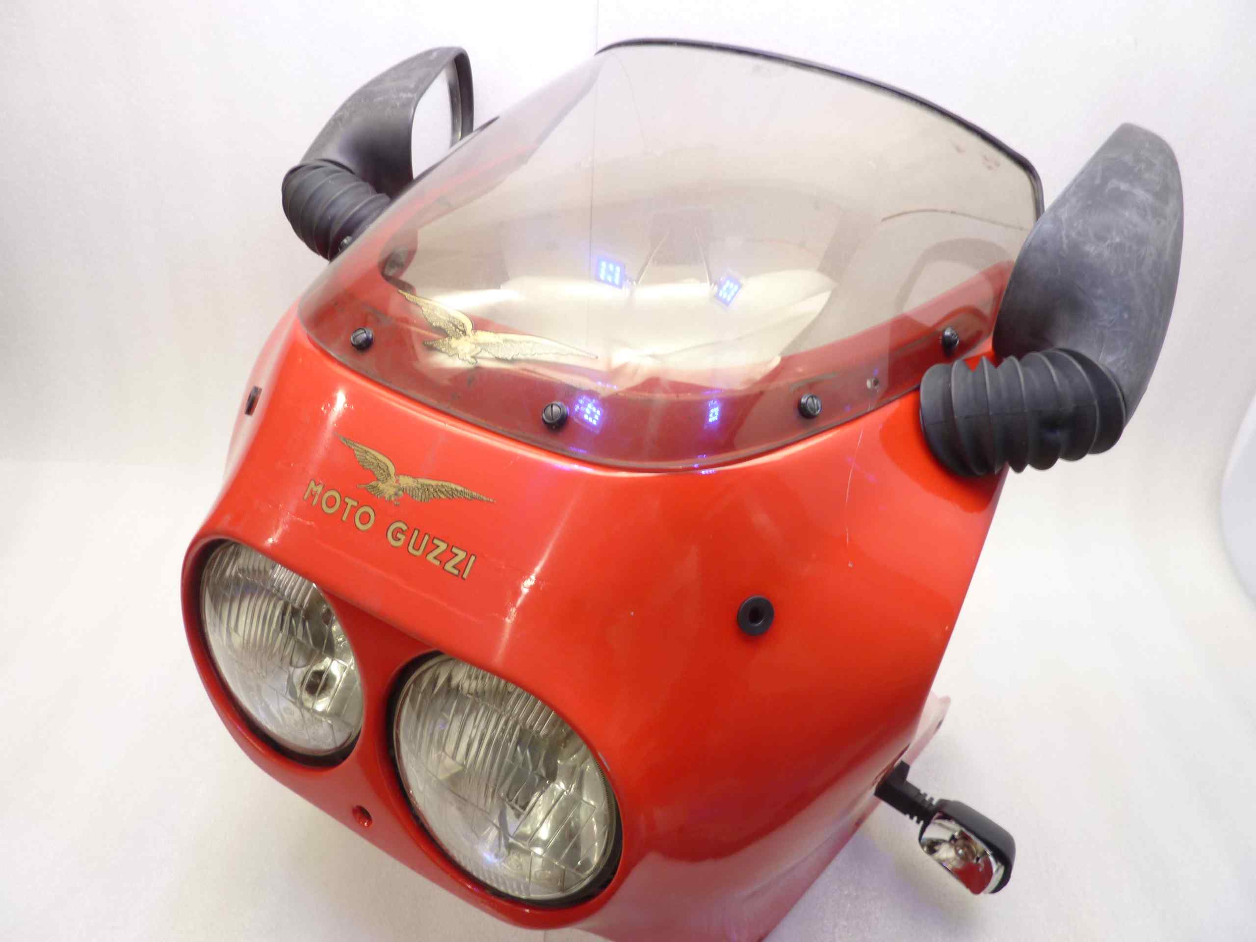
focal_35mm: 25
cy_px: 471
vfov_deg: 54.9
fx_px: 907
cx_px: 628
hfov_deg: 69.4
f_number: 3.3
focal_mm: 4.1
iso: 80
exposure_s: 1/8
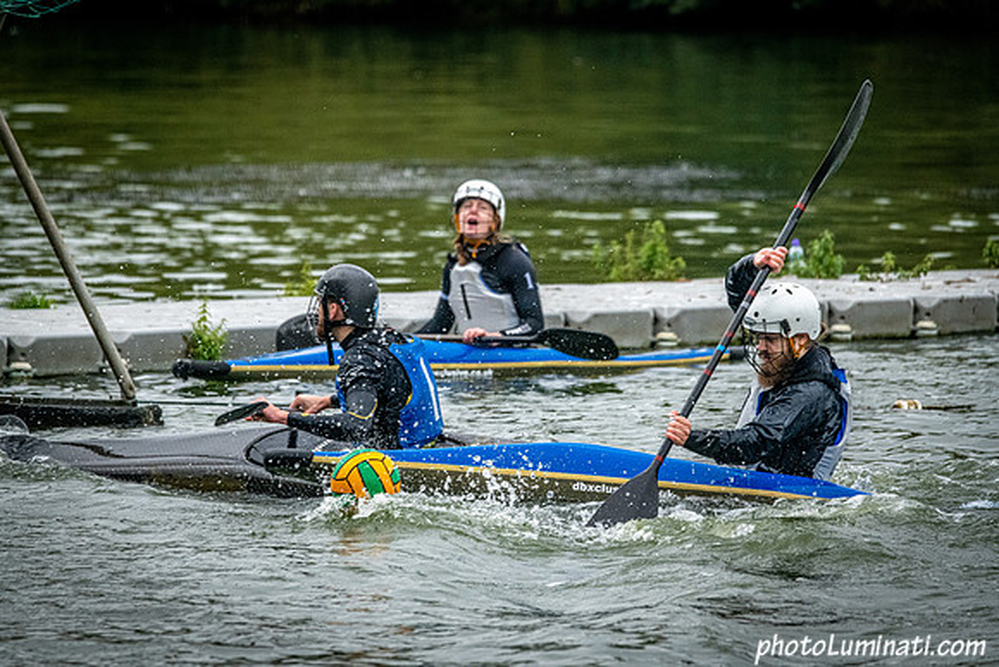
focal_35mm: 400
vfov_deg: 3.4
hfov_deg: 5.2
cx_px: 500
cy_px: 334
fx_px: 11102
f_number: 8
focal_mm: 400
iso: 3200
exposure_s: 1/2500
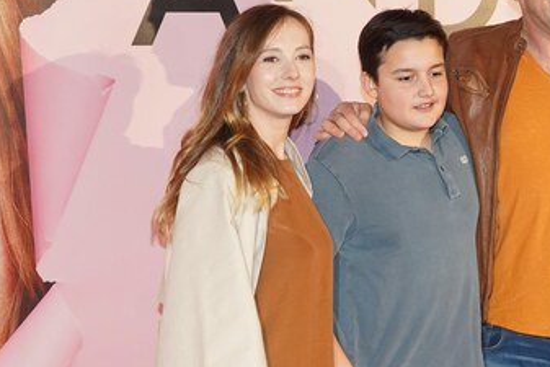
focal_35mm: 116
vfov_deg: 11.8
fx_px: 1773
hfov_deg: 17.5
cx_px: 424
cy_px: 144
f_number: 4.5
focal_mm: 44
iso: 1000
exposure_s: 1/250
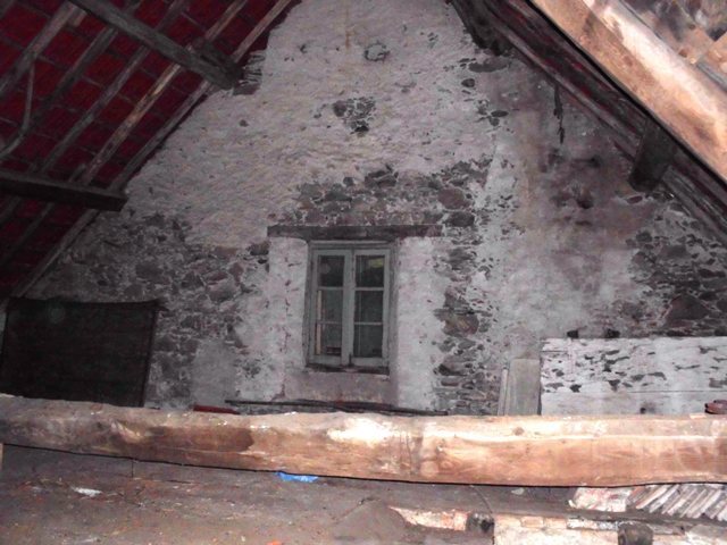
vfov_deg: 39.7
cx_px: 364
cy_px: 272
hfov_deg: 51.4
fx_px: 756
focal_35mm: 36
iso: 400
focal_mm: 6.3
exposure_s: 1/60
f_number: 2.9
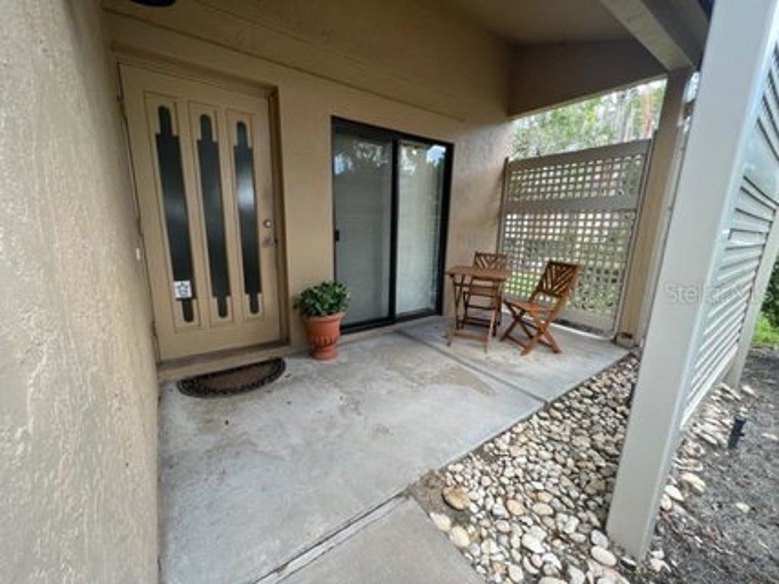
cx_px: 390
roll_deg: -1.9
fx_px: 292
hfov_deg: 106.2
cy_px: 292
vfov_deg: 89.9
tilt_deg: -12.7
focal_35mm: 13
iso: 40
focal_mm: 1.57
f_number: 1.8
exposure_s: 1/99
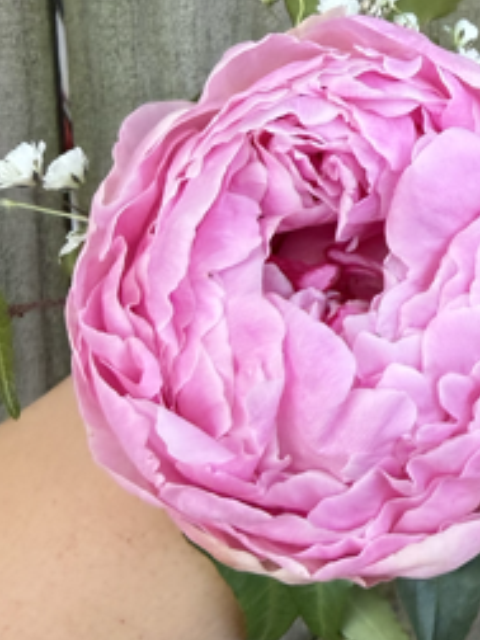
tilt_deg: -19.9
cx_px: 500
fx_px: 1128
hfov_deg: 22.9
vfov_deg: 31.7
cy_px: 310
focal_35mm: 61
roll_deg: -4.0
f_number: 2.2
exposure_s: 1/121
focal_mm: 2.22
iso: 200
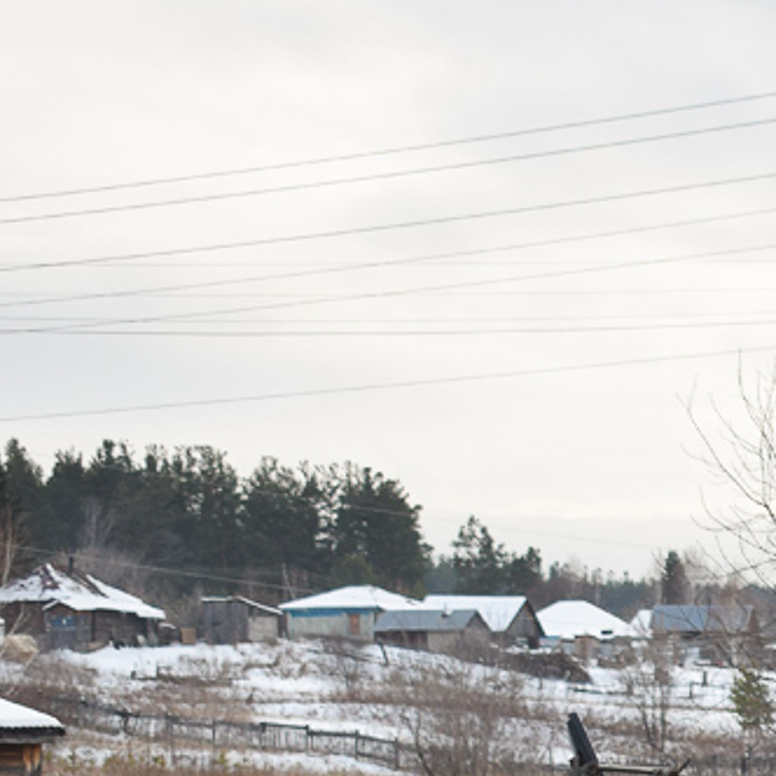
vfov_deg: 13.3
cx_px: 1176
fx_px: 3272
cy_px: 862
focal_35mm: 129
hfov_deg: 12.8
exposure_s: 1/320
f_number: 5
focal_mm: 28
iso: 200
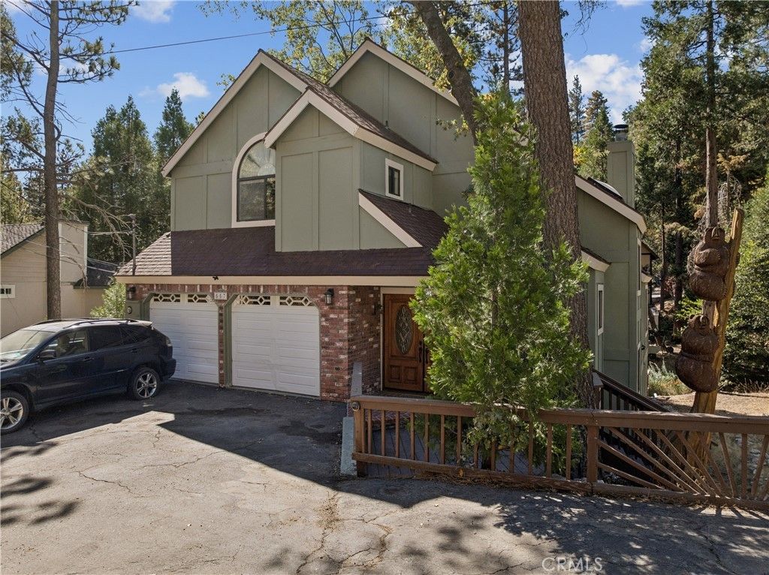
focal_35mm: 24
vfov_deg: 56.7
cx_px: 384
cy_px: 288
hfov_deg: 71.6
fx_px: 533
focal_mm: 12.3
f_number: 2.8
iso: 110
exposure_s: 1/50
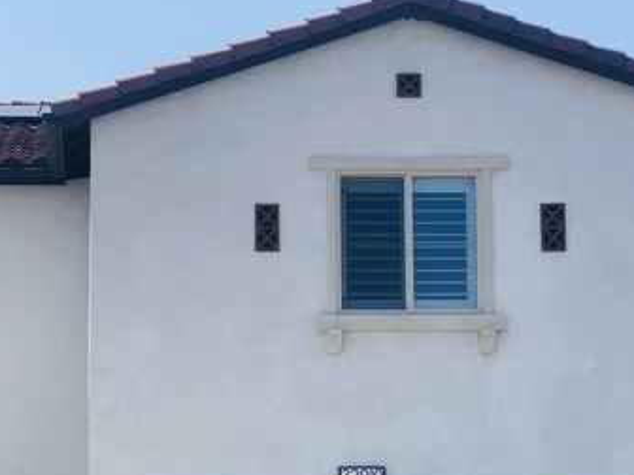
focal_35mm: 113
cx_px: 110
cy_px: 432
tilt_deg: +4.1
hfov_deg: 17.3
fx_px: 2070
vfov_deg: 13.0
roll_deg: -0.3
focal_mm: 6.6
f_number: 2.8
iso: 20
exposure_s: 1/623
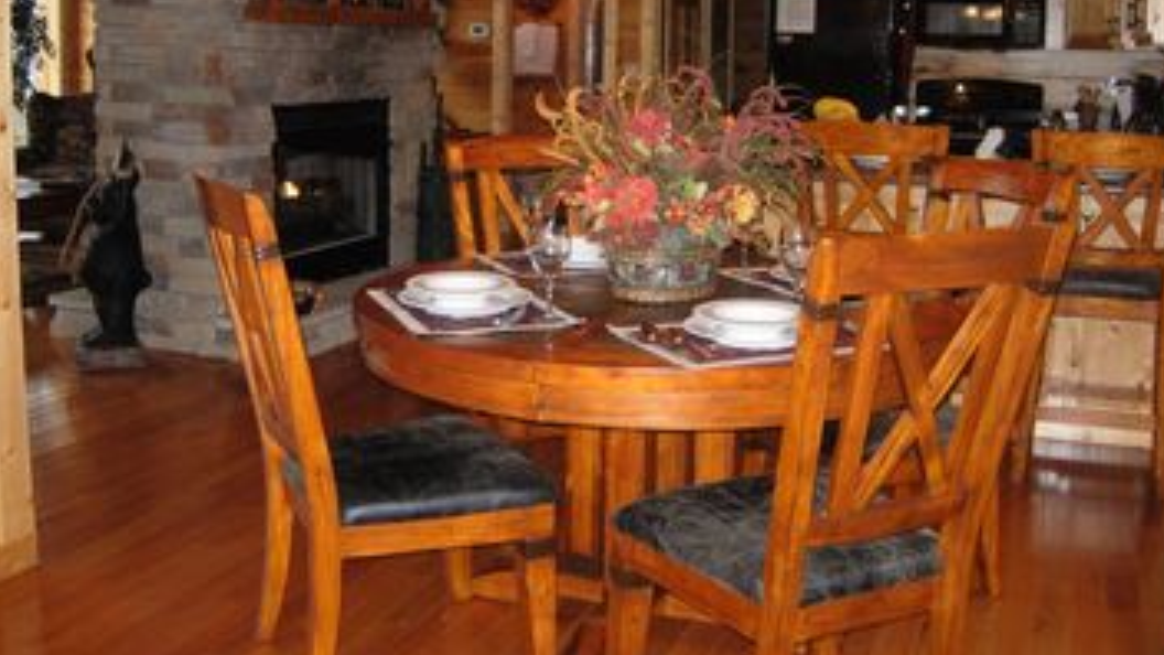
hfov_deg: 49.4
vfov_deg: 28.8
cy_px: 215
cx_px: 605
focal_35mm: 41
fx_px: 1265
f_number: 2.7
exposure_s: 1/181
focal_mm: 7.5
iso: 200
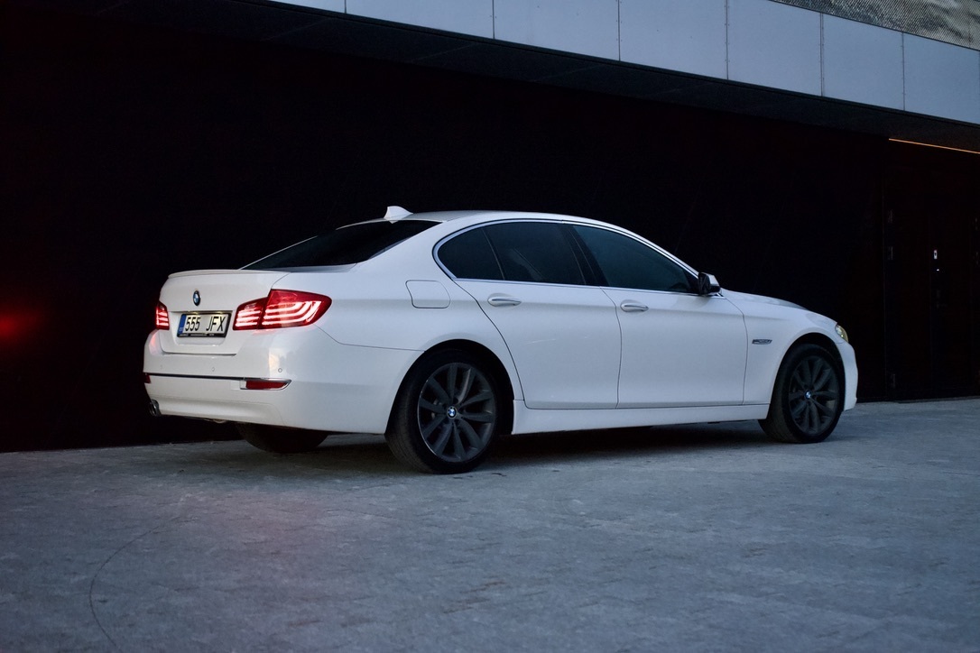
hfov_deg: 39.6
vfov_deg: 27.0
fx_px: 1361
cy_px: 326
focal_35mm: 50
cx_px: 490
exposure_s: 1/160
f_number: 4.5
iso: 5000
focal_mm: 50
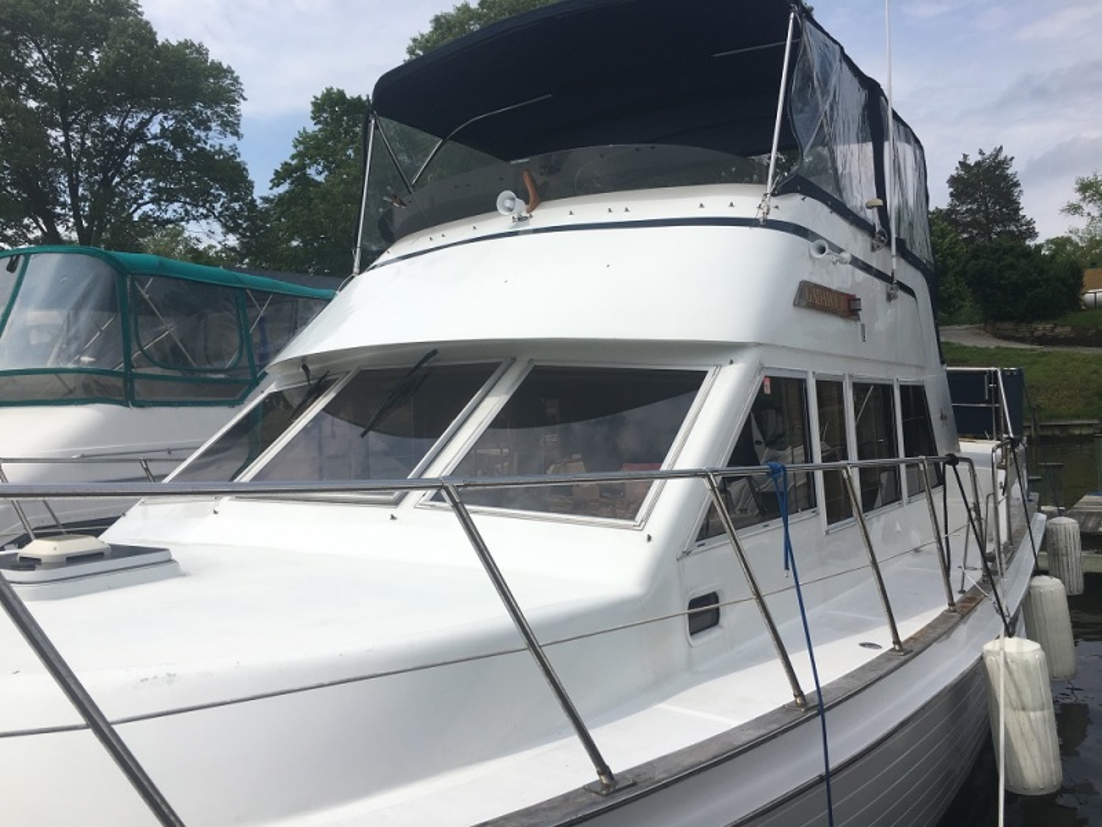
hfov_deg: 61.7
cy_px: 414
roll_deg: +3.2
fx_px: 923
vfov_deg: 48.2
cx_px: 551
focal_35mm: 29
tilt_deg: -0.2
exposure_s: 1/2481
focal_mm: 4.15
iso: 25
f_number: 2.2
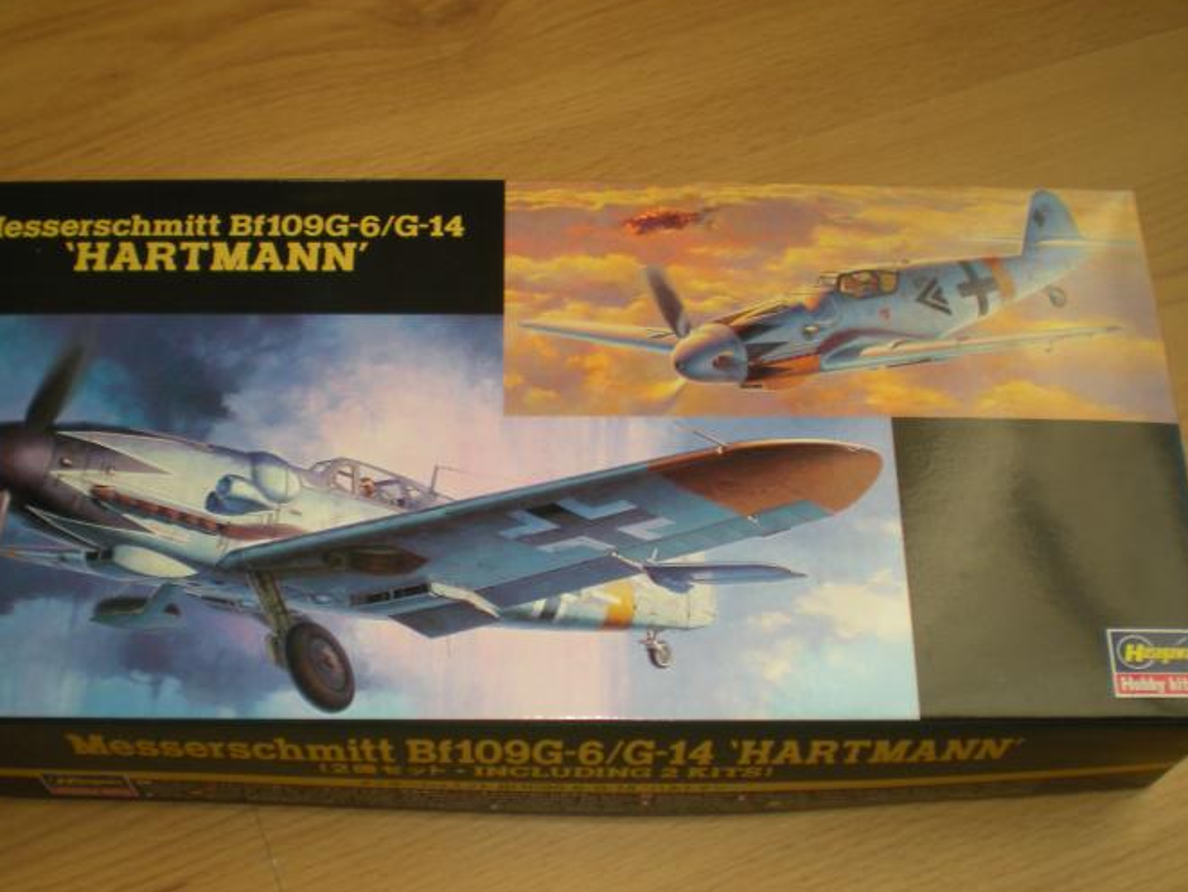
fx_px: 1579
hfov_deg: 41.2
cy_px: 522
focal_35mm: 46
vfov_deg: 31.5
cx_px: 532
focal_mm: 6.3
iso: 64
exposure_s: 1/53.6
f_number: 3.1
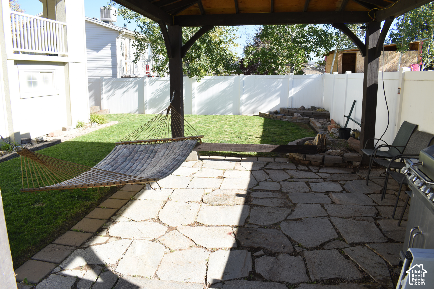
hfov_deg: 67.4
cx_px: 217
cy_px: 144
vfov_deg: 47.9
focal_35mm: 27
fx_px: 325
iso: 100
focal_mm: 18
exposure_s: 1/125
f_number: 7.1
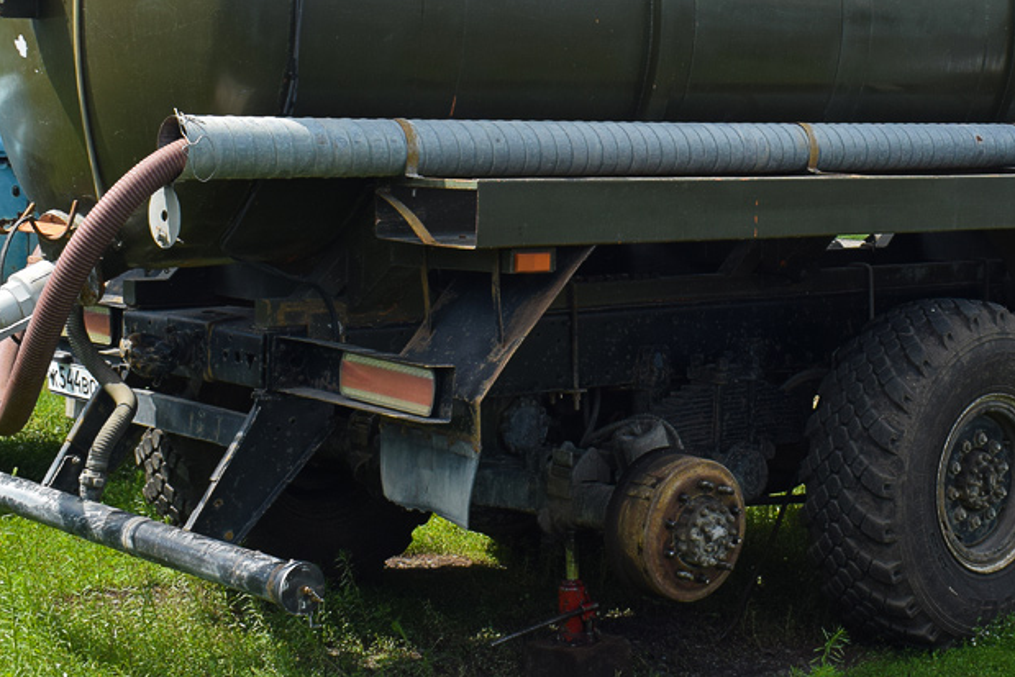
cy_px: 87
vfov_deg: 20.9
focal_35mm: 64
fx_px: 1805
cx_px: 731
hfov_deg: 31.0
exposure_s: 1/400
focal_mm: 22
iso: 200
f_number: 6.3
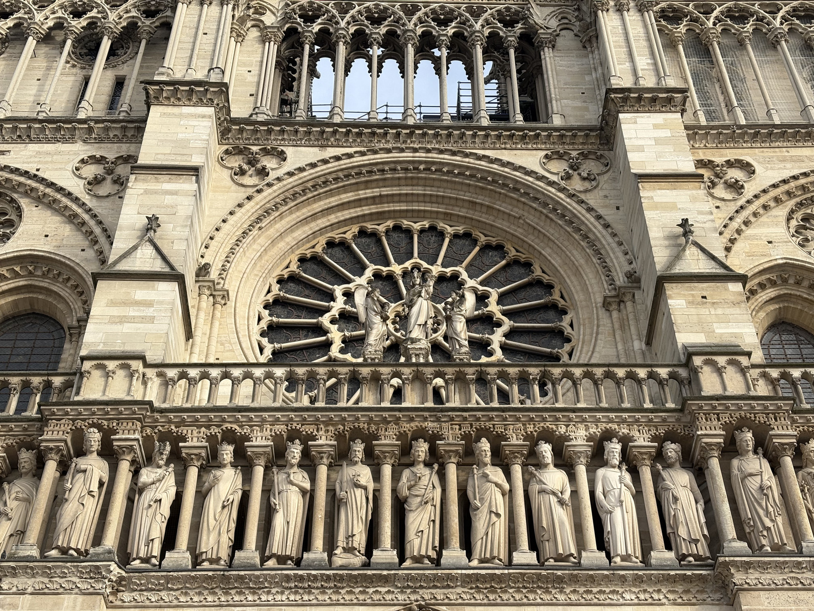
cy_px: 306
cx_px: 407
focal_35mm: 52
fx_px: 1223
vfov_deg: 28.0
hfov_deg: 36.8
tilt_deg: +46.3
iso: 32
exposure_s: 1/1218
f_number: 1.6
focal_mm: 5.96
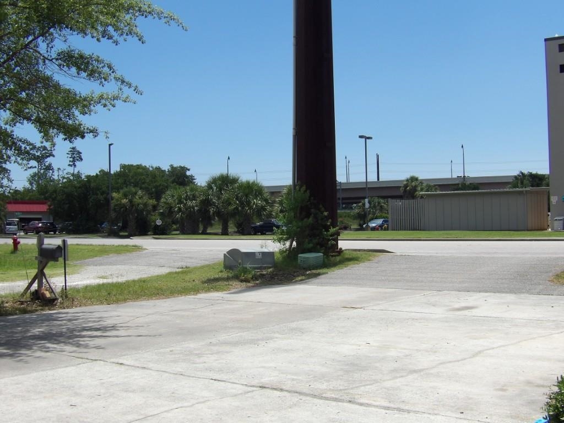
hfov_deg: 41.2
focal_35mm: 46
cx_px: 282
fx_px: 749
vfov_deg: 31.5
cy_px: 212
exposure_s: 1/504
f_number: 5.4
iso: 100
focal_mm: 8.2
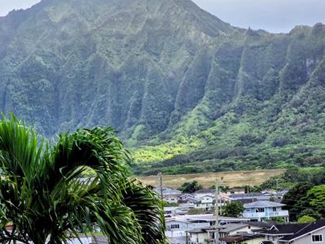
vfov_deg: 13.6
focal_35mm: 109
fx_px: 1024
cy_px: 75
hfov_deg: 18.0
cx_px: 119
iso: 50
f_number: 2.4
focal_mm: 7.9
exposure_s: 1/1044
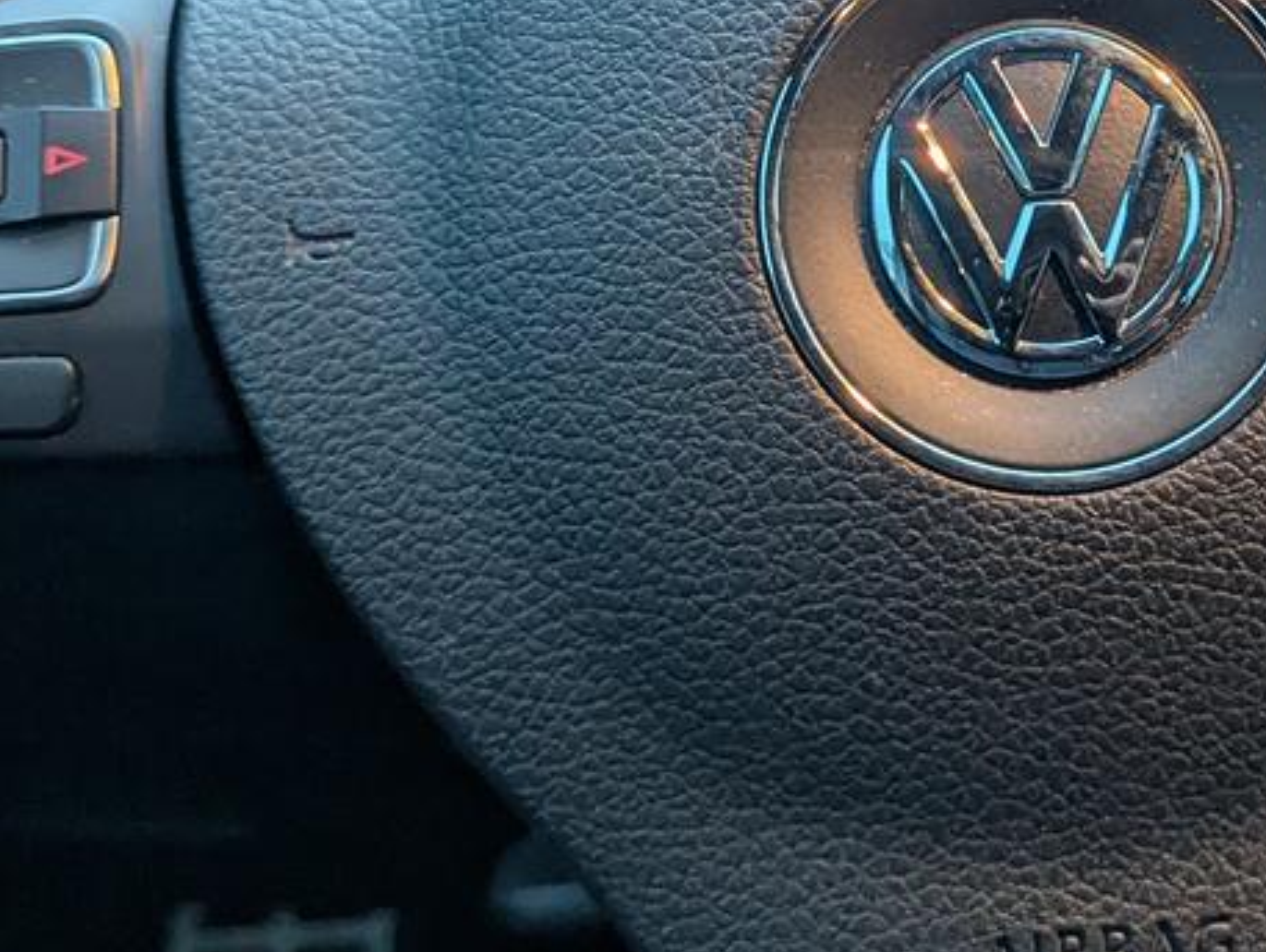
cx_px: 1076
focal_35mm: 67
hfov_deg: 28.1
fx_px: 2454
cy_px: 22
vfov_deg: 21.3
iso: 407
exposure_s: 1/73.4
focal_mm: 6.81
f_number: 1.85
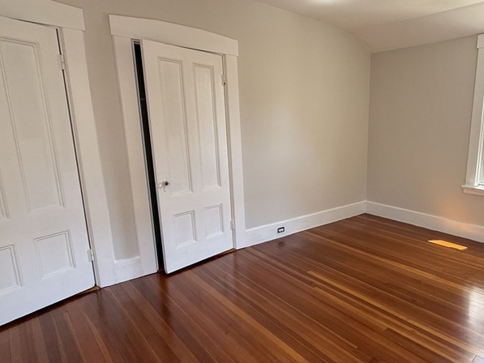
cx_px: 344
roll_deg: -0.5
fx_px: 336
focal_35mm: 24
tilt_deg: -12.0
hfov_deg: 68.4
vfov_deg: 56.8
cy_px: 194
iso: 125
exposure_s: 1/99
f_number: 2.2
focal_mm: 2.22
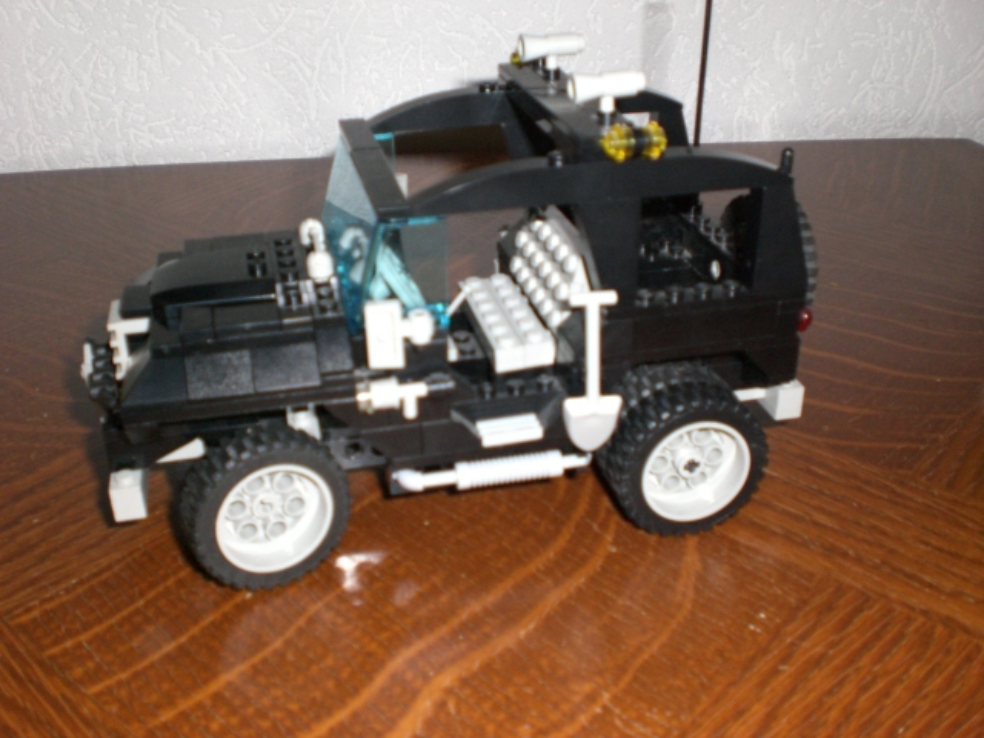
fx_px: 1080
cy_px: 369
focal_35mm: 38
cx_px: 492
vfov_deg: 37.7
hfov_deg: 49.0
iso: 200
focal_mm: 6.3
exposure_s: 1/60
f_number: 3.1
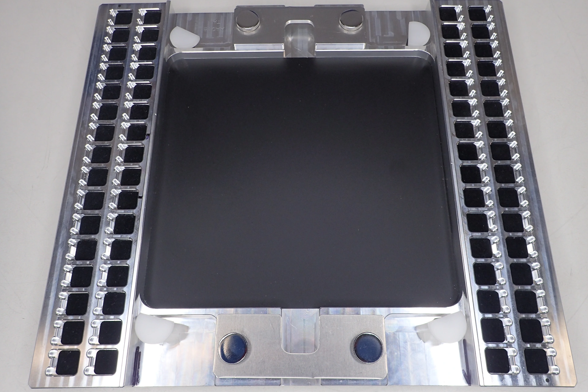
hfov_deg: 67.4
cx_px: 299
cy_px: 203
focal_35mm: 27
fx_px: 441
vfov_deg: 47.9
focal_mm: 4.5
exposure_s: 1/250
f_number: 2.8
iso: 100
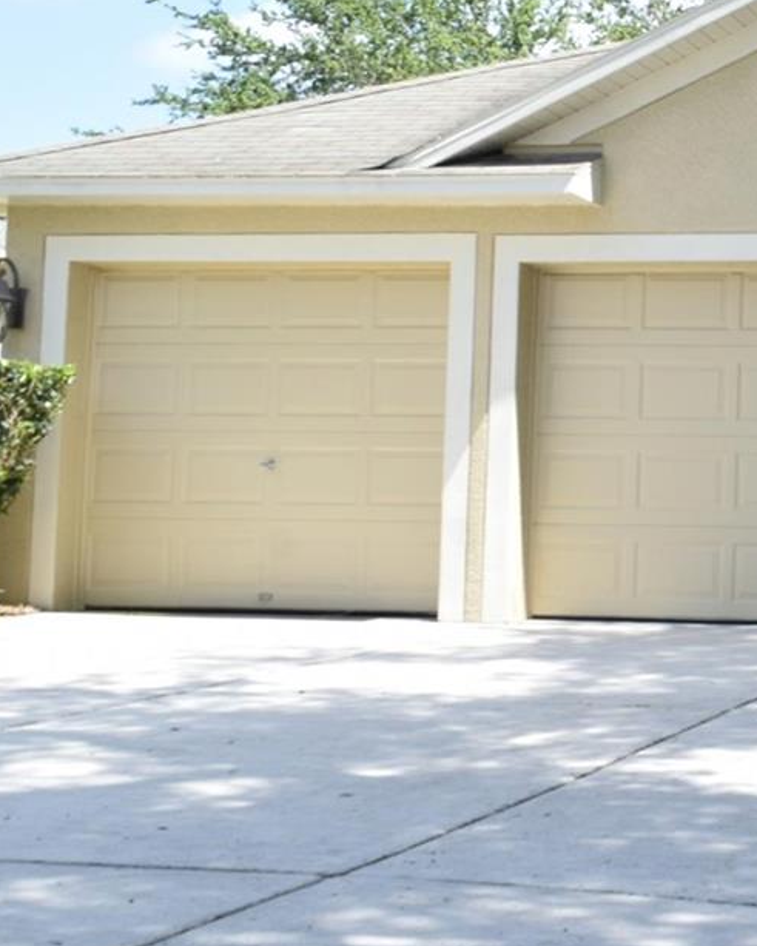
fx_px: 1849
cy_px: 396
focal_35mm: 66
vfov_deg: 28.7
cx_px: 1169
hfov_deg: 19.7
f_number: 11
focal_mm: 18
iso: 200
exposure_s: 1/100
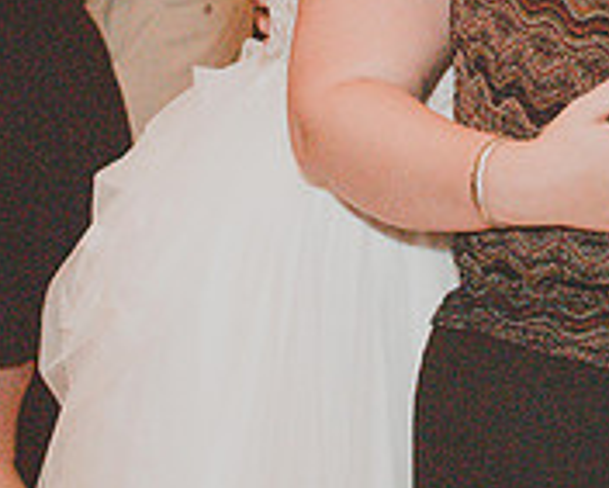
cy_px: -47
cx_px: 415
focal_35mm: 186
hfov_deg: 10.4
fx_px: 3354
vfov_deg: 8.3
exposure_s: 1/60
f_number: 4.8
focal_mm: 40
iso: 6400
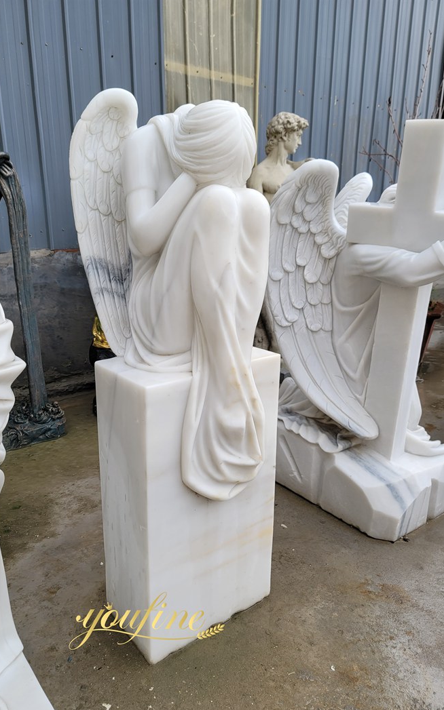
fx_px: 523
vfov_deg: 68.4
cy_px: 360
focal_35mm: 27
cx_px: 186
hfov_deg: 45.8
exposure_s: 1/119
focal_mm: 7
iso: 32
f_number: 1.8
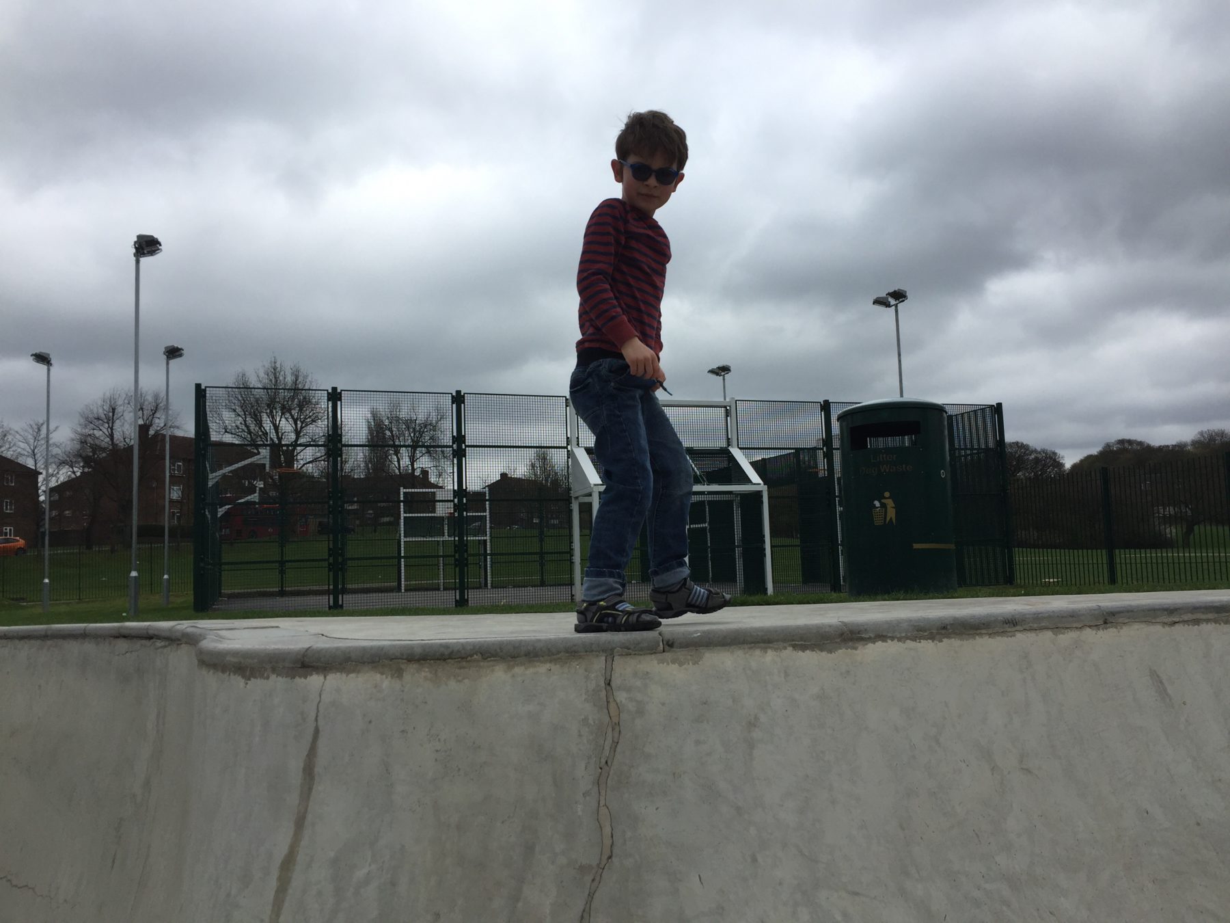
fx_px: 1030
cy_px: 462
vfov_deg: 48.2
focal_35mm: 29
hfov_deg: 61.7
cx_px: 615
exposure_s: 1/1721
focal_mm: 4.15
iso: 32
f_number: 2.2
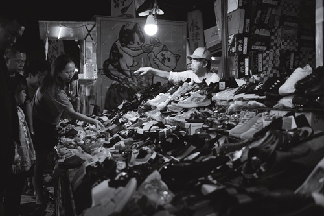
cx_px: 162
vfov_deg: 33.4
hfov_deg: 48.5
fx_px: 360
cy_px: 108
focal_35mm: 40
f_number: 2.8
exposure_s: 1/125
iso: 320
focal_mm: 40
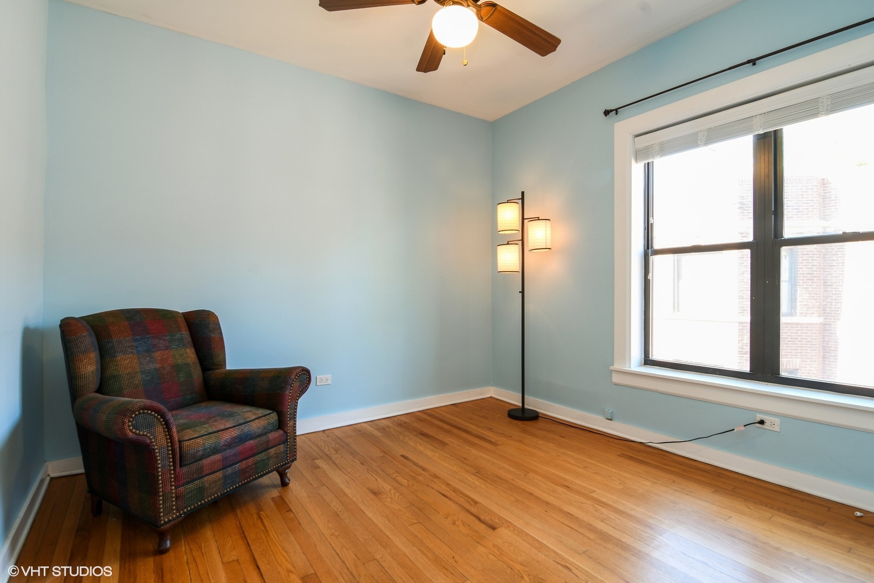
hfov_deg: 92.4
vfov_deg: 69.7
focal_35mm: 17
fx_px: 419
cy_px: 292
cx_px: 437
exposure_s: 1/2.5
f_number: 8
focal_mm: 11.5
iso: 100
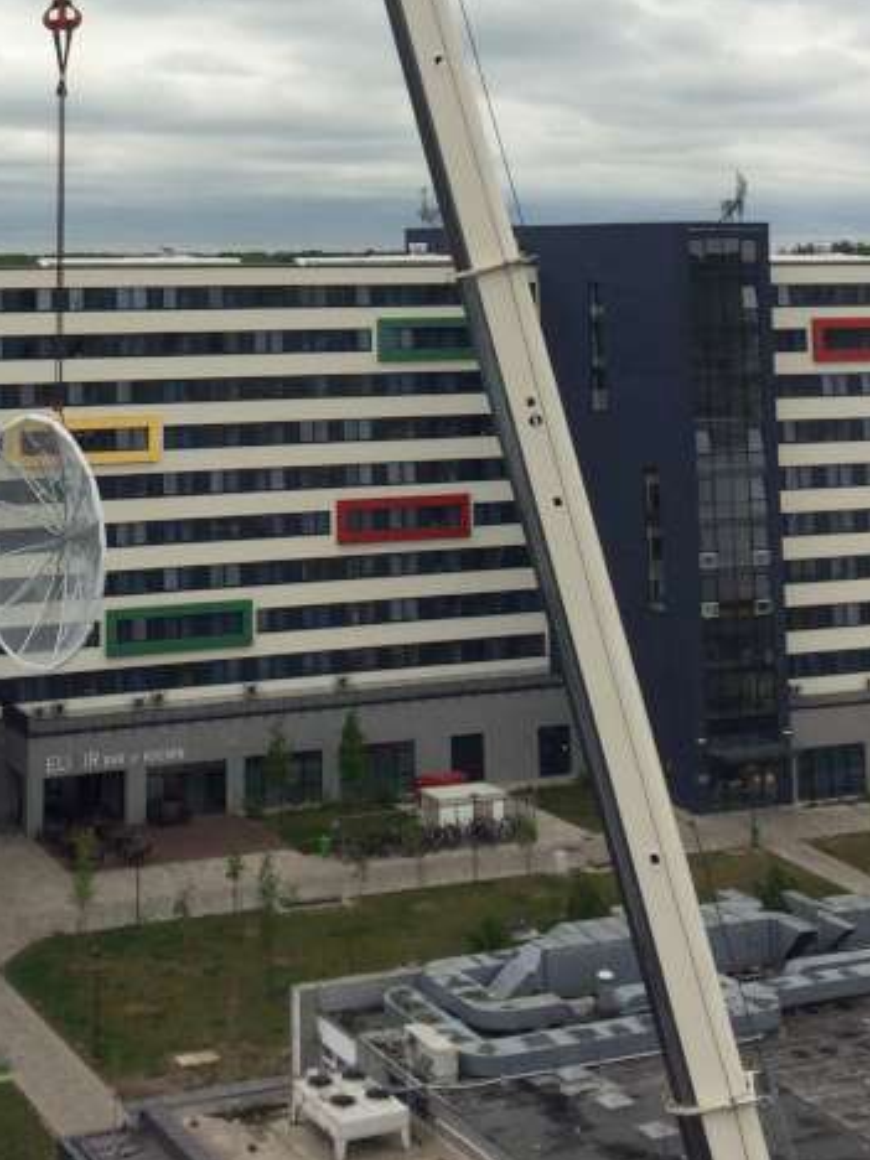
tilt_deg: +8.5
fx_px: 2078
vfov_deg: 29.1
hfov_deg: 23.5
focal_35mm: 62
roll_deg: +1.3
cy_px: -5
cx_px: 240
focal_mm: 4.15
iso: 32
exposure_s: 1/2283
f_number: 2.2
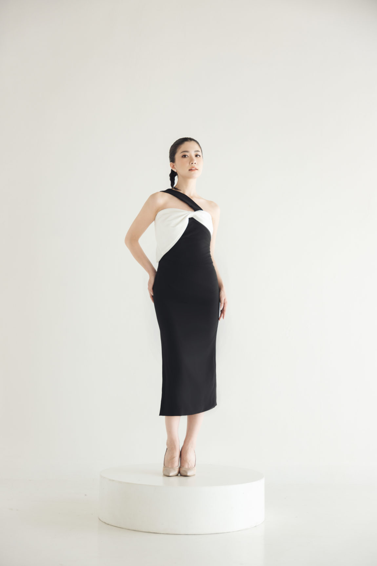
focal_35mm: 47
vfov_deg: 41.9
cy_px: 283
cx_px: 188
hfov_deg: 28.6
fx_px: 738
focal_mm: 47
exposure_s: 1/125
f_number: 2.8
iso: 100
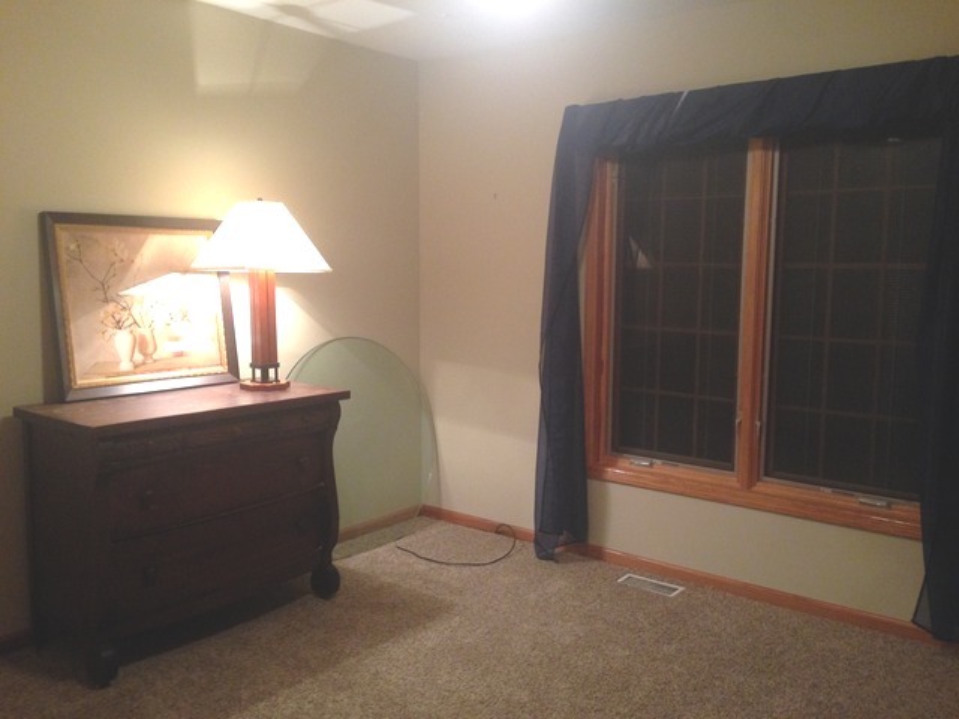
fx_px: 914
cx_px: 480
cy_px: 360
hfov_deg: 55.4
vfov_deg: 42.9
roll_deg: -1.3
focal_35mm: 33
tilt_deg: -6.1
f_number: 2.4
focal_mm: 4.12
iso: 250
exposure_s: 1/20
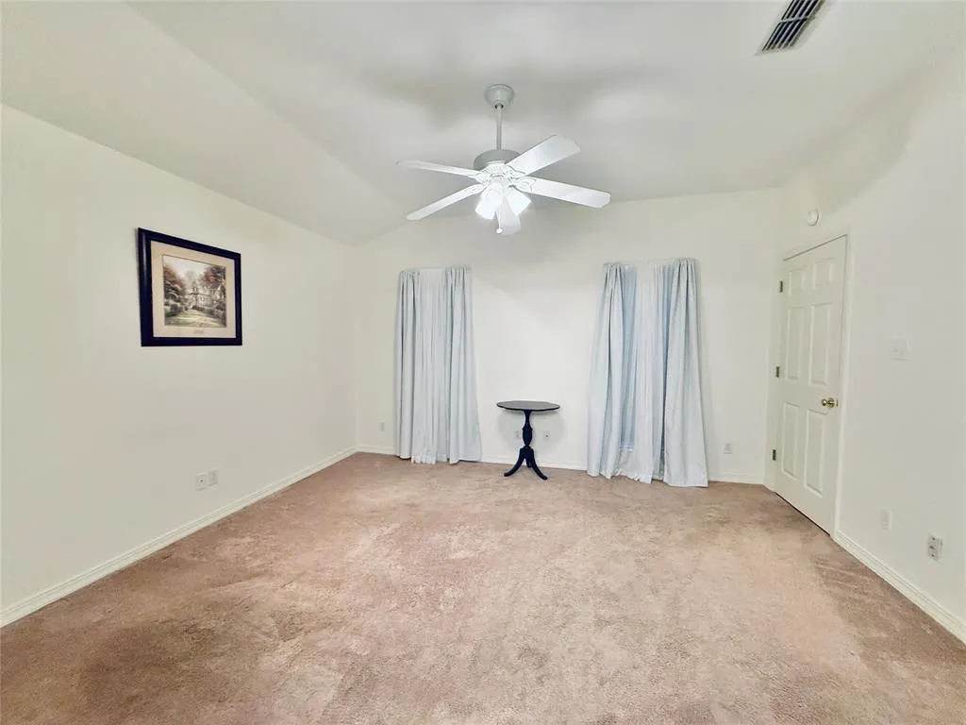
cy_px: 362
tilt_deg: -2.6
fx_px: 391
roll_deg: +0.1
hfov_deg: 102.1
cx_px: 483
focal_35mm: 14
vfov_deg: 85.7
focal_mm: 2.22
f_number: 2.2
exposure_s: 1/120
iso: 500
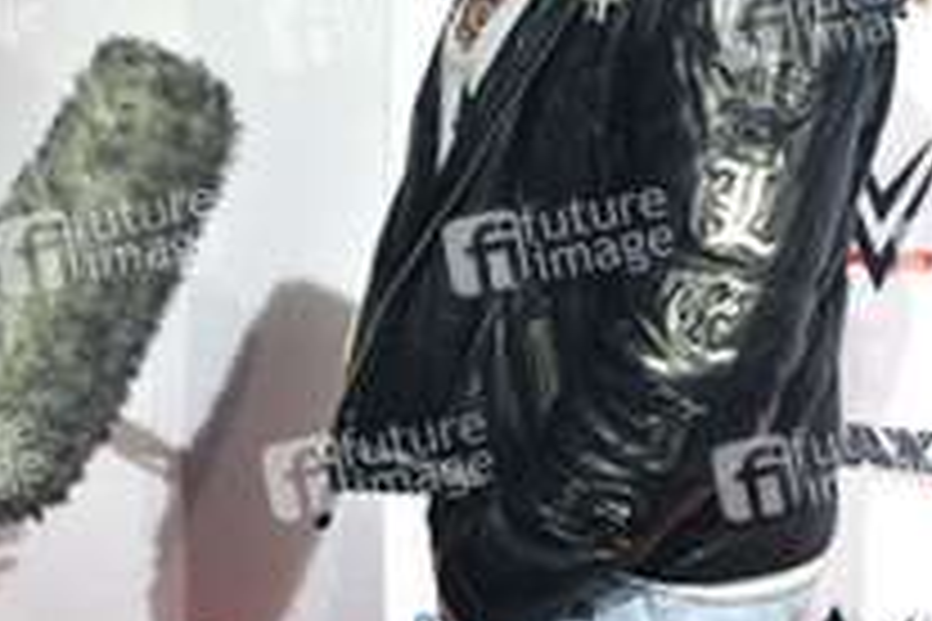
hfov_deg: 22.9
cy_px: 130
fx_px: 2200
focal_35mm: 85
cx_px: -11
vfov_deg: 16.0
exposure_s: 1/125
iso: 1000
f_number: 6.3
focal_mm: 26
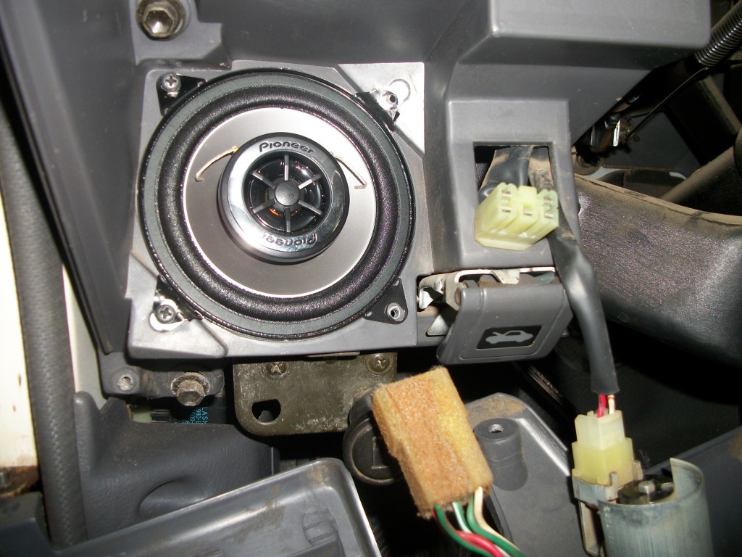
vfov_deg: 44.2
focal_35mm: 32
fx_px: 686
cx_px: 371
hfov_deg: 56.8
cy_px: 278
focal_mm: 5.7
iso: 80
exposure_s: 1/60
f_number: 2.9
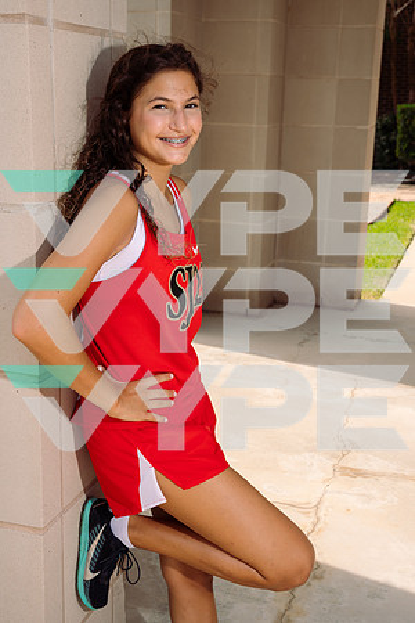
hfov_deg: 27.5
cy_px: 312
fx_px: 847
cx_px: 208
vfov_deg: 40.3
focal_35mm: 49
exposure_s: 1/250
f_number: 9
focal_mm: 49
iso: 125
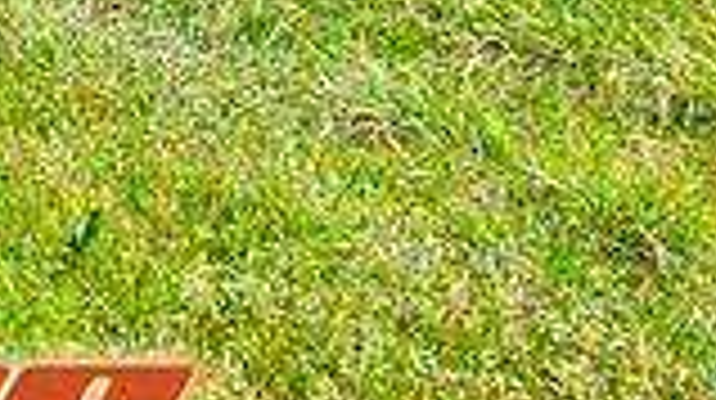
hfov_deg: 14.2
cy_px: -342
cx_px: 119
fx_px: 2863
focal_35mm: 151
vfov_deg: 7.7
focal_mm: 34
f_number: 8
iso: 200
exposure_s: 1/400
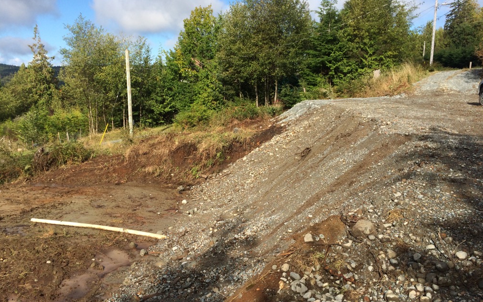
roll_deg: -1.8
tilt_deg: -8.0
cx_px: 240
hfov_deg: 61.2
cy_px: 141
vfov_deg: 40.6
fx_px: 408
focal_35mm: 31
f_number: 2.2
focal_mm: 4.15
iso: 32
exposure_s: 1/1866
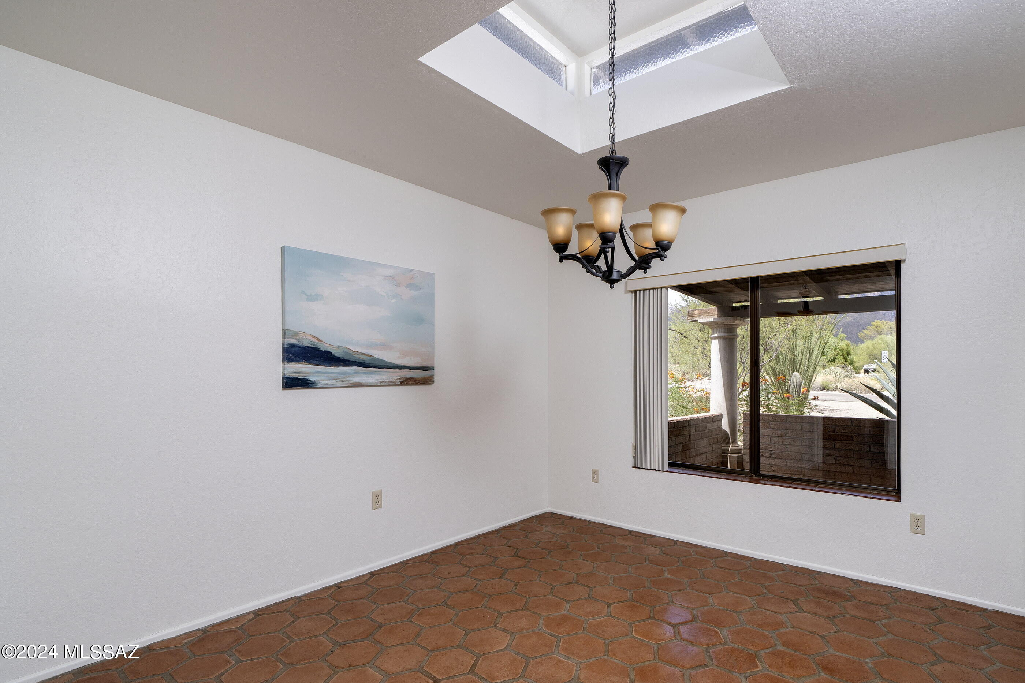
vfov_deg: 81.2
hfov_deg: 104.3
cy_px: 342
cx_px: 512
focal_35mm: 14
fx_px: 399
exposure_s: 1/160
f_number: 7.1
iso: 200
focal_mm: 14
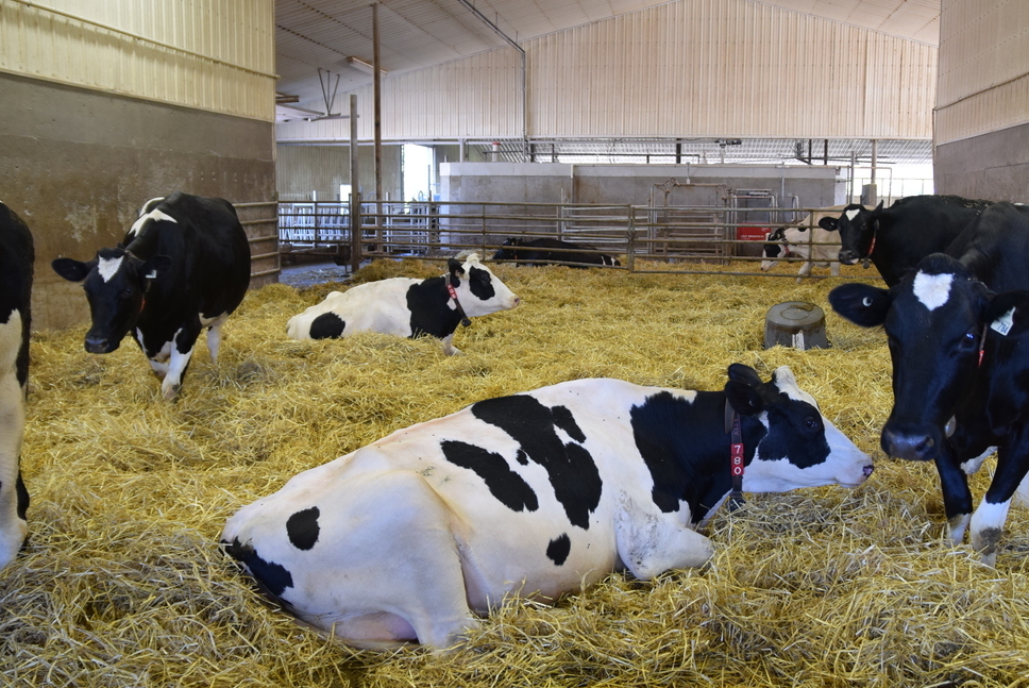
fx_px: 904
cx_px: 569
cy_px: 334
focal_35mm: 32
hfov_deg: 59.1
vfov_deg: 41.6
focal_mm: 17
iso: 800
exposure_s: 1/60
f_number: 4
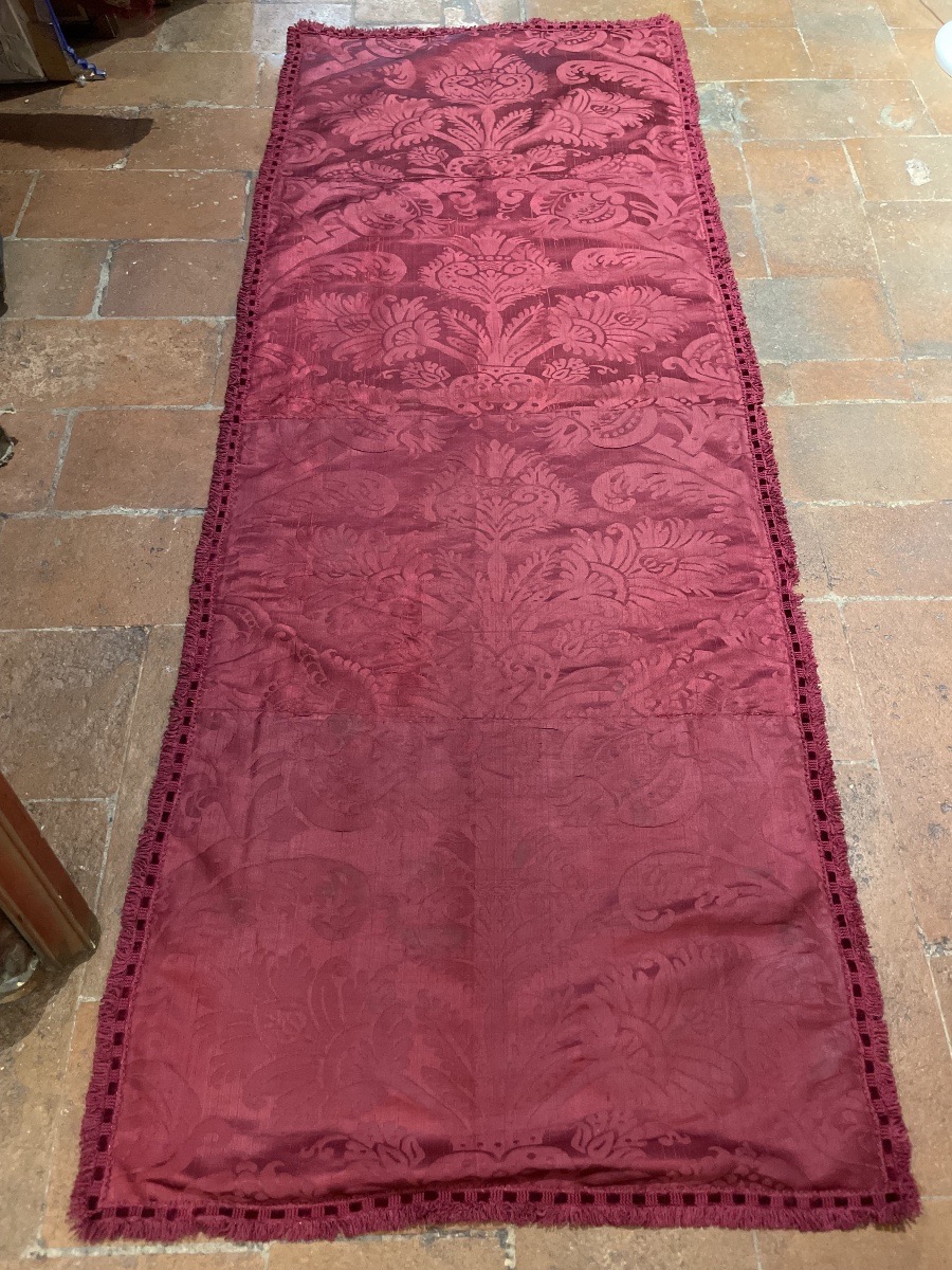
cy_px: 635
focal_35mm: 26
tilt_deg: -59.0
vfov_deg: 67.3
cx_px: 476
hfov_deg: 53.1
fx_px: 953
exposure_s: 1/50
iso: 500
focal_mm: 4.2
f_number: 1.6
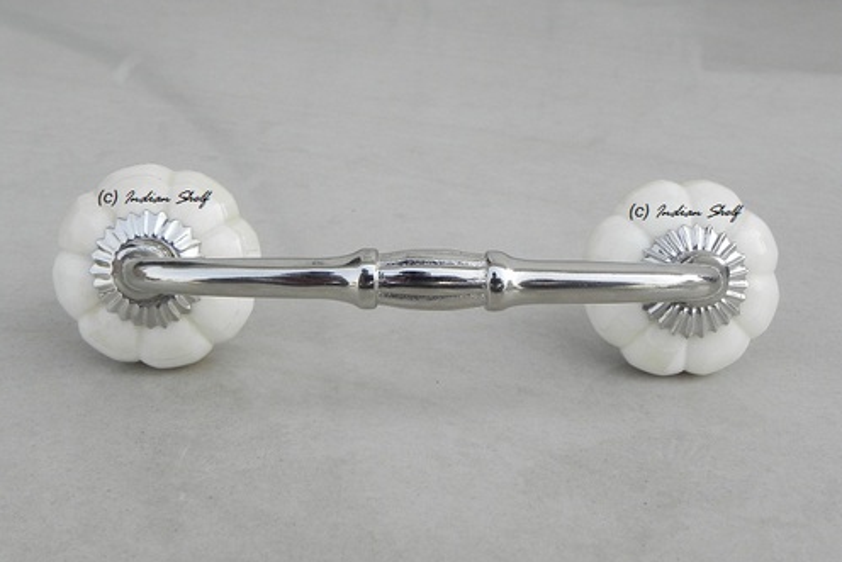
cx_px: 423
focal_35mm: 43
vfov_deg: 31.2
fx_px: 1006
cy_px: 301
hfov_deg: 45.4
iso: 160
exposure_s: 1/176
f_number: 5
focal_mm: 7.3
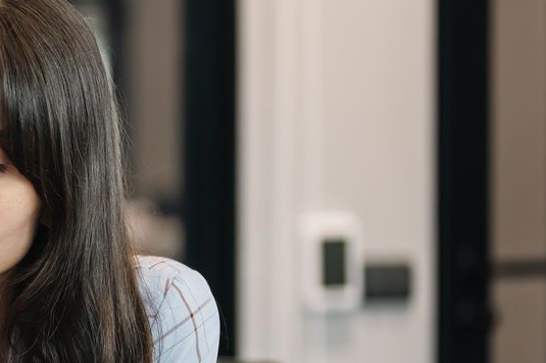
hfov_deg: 10.5
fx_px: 2834
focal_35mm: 187
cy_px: 219
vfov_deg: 7.3
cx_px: -373
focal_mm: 50
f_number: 1.4
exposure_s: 1/200
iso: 160
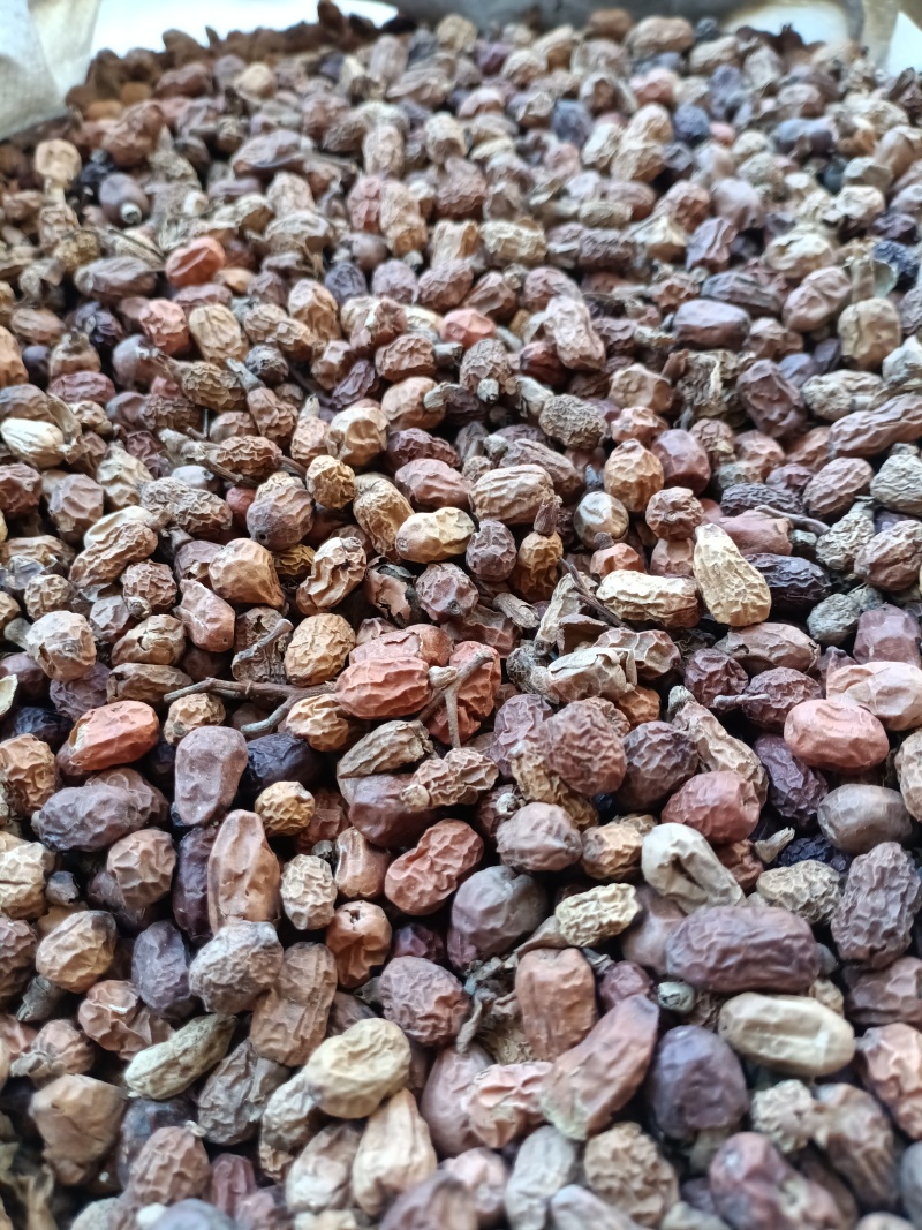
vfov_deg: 67.3
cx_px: 461
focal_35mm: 26
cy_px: 615
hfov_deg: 53.1
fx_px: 924
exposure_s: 1/100
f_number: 1.8
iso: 203
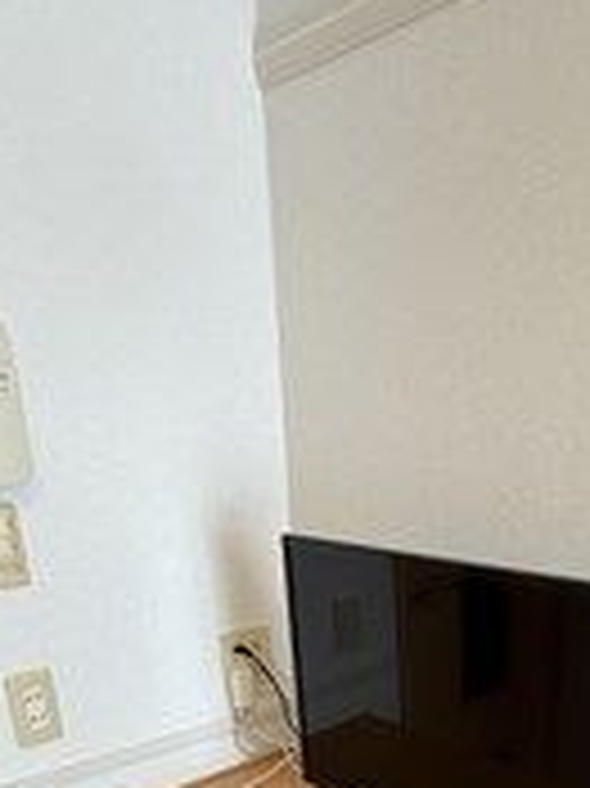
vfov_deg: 49.3
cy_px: 738
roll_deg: -0.8
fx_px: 728
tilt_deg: -21.2
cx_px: 441
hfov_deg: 42.8
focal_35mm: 32
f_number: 2.2
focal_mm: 2.22
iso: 160
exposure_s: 1/100
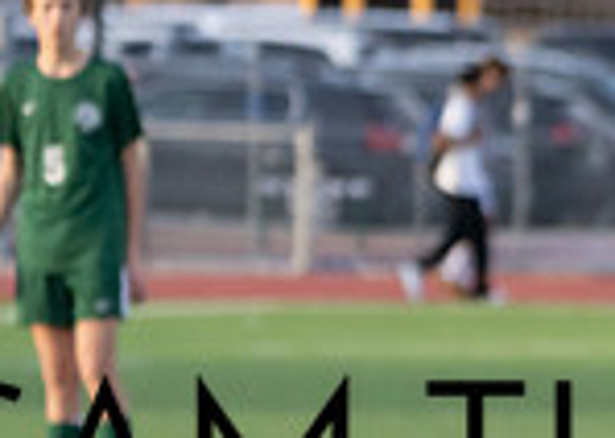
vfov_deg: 1.5
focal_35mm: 938
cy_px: 664
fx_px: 16361
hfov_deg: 2.1
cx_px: 1522
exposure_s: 1/1250
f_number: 5.6
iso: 1000
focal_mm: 183
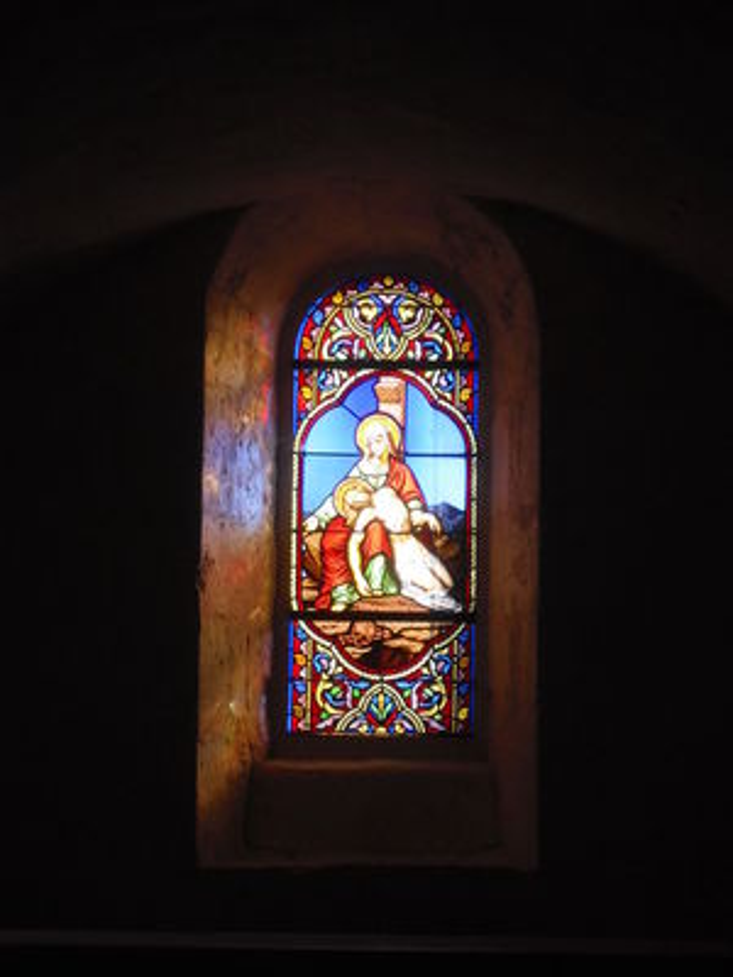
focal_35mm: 112
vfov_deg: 17.6
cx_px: 366
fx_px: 3162
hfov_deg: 13.2
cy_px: 488
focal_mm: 18.6
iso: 200
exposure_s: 1/100
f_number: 5.9
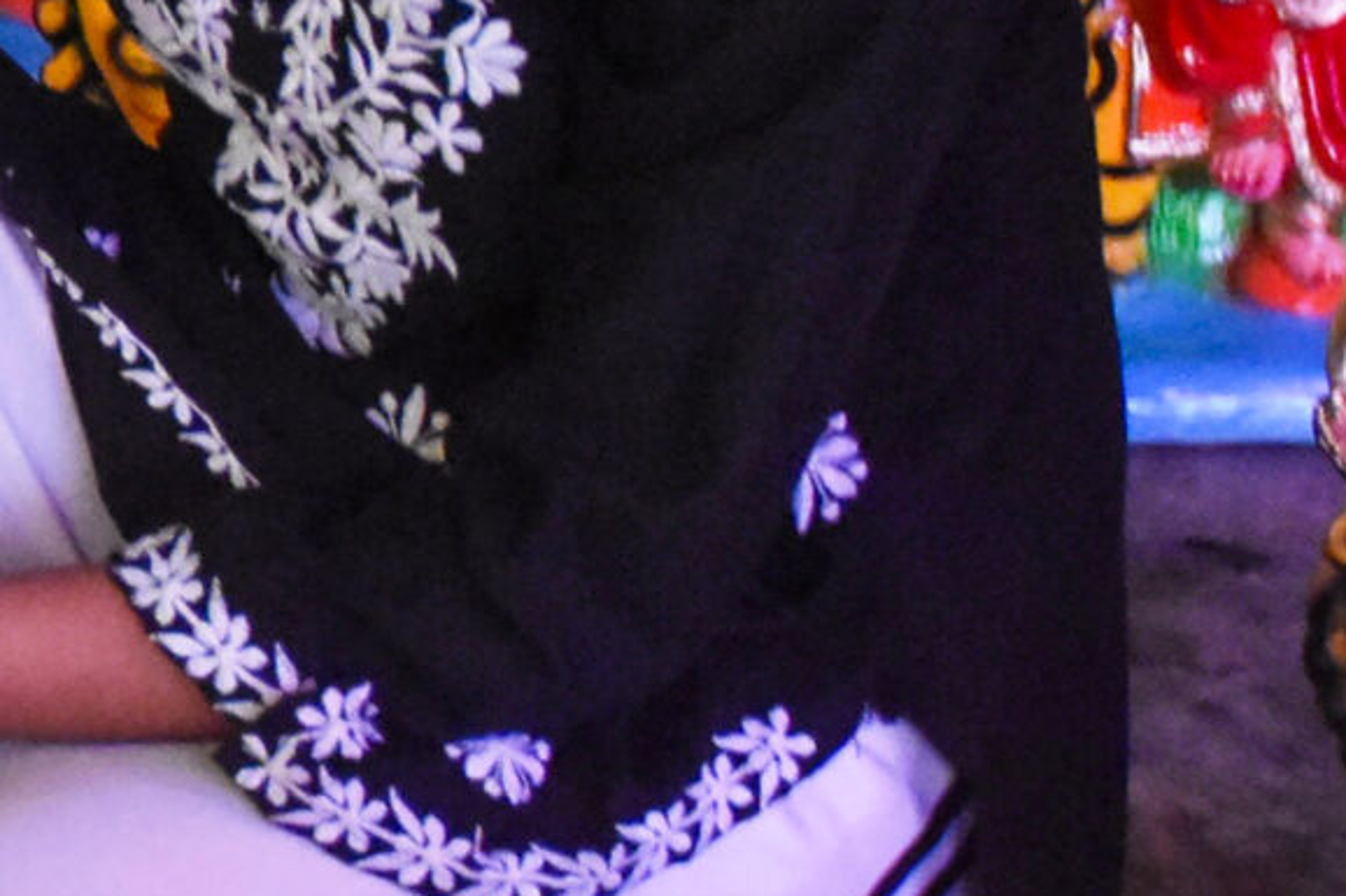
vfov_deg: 6.1
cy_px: 158
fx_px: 8447
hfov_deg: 8.7
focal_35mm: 226
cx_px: -1118
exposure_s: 1/60
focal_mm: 34
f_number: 4.2
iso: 5600
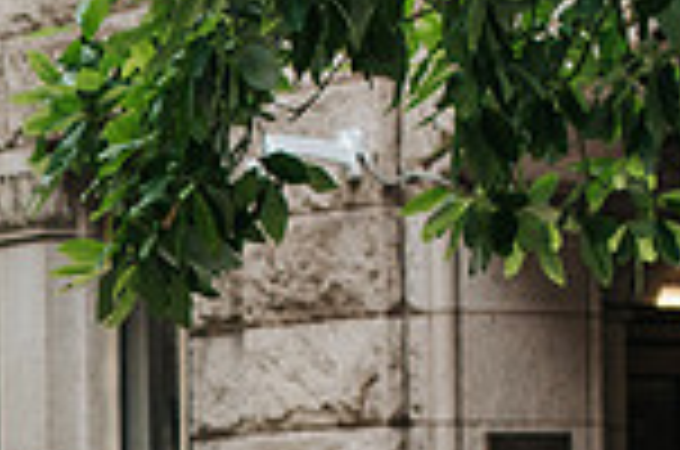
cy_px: 696
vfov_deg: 5.9
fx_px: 4335
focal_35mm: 230
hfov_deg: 8.5
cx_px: -640
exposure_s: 1/400
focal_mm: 50
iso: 800
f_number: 4
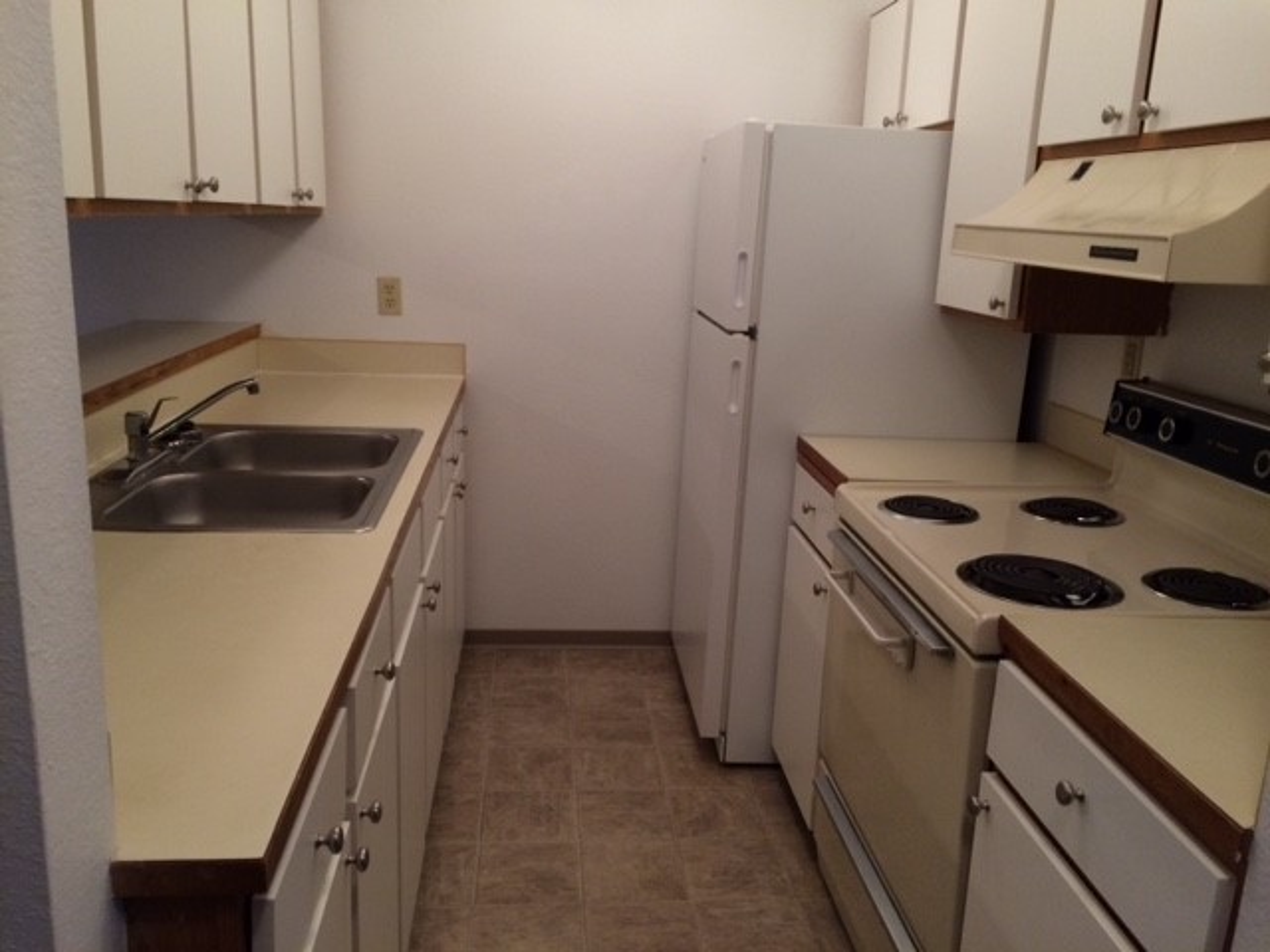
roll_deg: -1.2
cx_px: 635
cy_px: 476
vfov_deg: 48.2
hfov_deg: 61.7
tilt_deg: -13.7
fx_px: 1064
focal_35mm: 29
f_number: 2.2
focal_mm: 4.15
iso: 160
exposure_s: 1/30
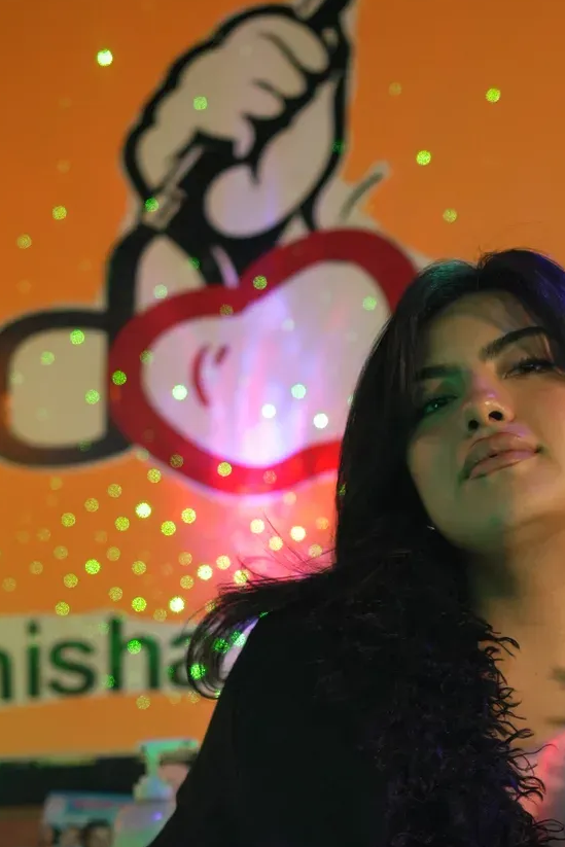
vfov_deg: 28.0
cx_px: 276
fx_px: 1647
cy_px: 727
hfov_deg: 19.5
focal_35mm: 70
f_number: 1.6
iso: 1250
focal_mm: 24
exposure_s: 1/125
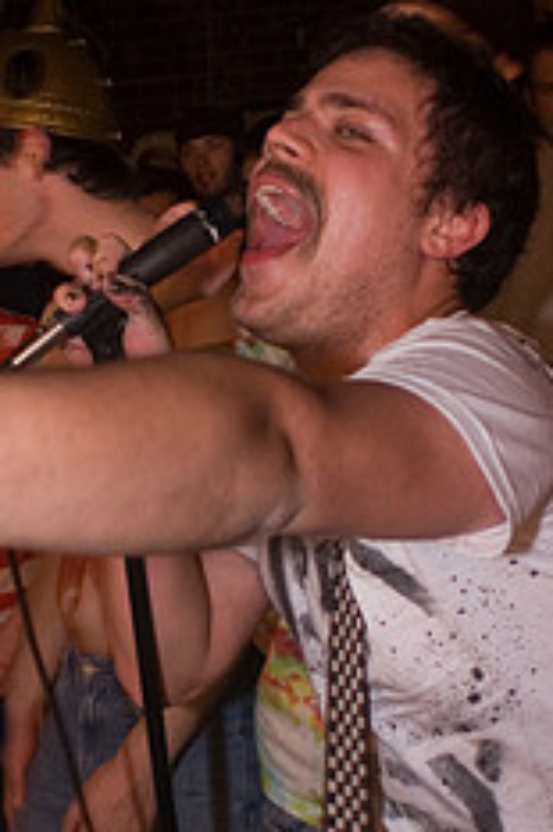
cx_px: 162
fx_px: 1338
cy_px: 482
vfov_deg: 34.4
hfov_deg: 23.2
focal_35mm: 58
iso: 800
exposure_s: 1/20
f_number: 2.8
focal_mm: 20
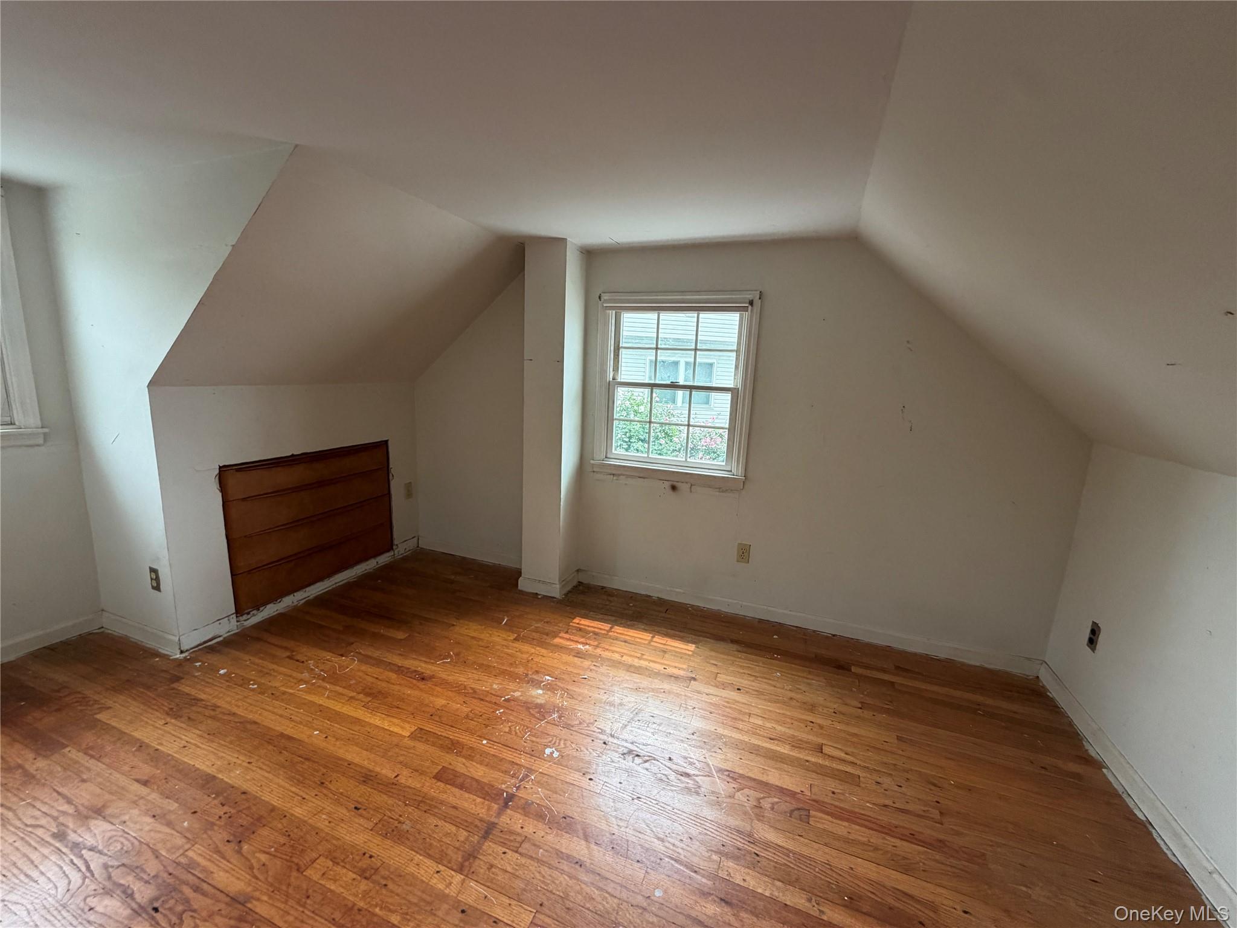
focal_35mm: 14
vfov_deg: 85.7
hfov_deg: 102.1
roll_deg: -1.0
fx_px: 500
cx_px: 618
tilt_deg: -11.7
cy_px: 464
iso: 250
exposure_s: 1/121
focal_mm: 2.22
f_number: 2.2
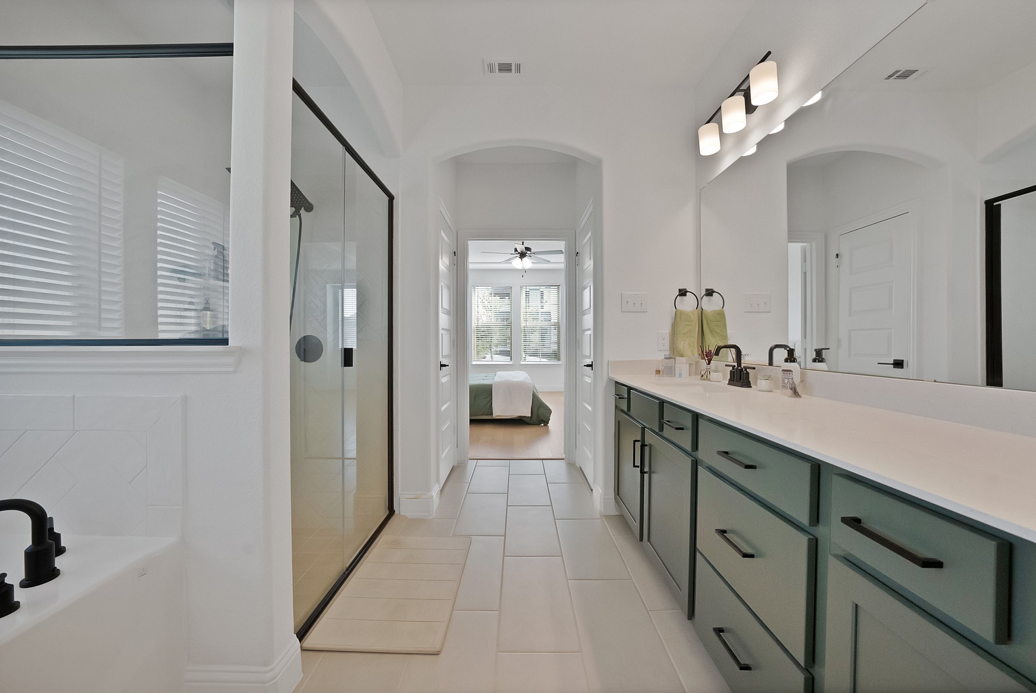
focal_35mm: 12
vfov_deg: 90.1
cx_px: 518
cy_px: 346
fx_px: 346
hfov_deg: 112.6
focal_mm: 12
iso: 12800
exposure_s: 1/200
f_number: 9
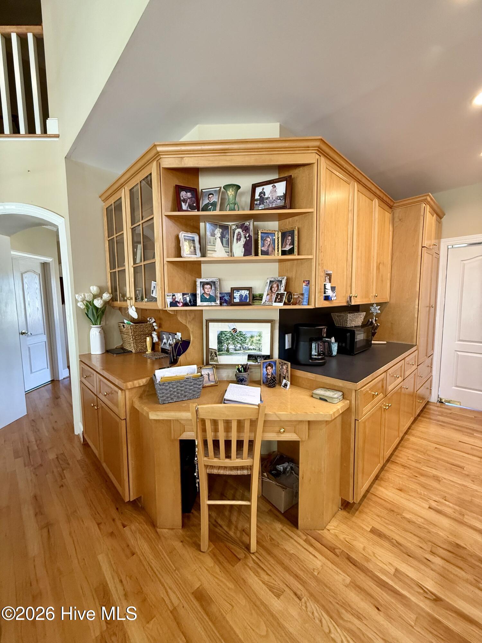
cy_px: 322
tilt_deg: -5.4
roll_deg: +0.6
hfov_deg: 85.7
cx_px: 241
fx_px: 260
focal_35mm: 14
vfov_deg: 102.1
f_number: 2.2
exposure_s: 1/60
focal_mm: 2.22
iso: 250
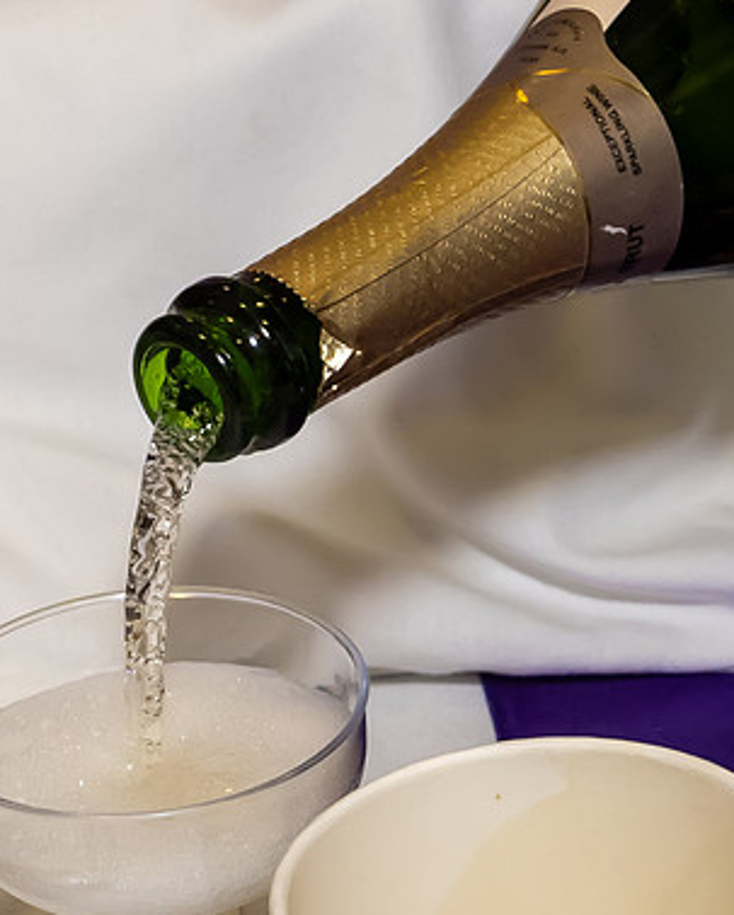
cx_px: 43
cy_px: 621
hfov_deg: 7.5
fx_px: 5587
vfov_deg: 9.4
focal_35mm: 206
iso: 1250
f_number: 7.1
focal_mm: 38
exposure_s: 1/250
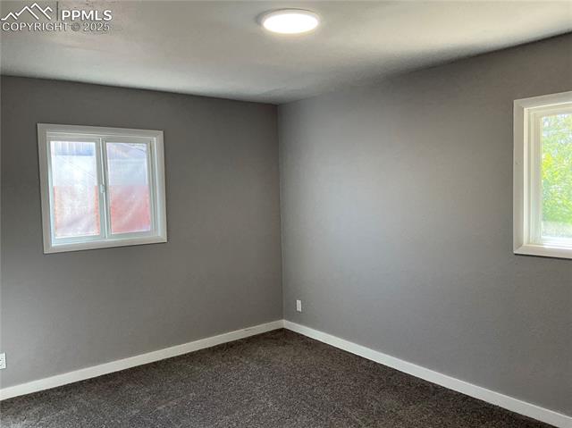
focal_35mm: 29
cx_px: 286
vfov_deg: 48.2
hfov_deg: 61.7
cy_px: 214
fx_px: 479
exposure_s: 1/60
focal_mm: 3
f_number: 1.8
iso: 50
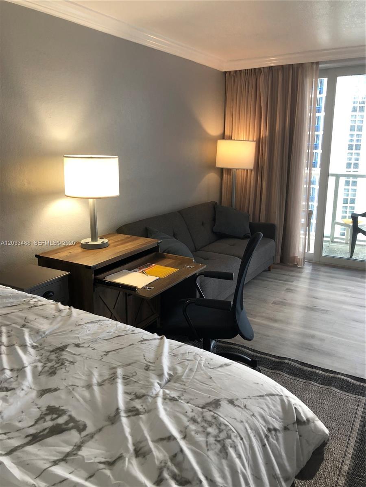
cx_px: 183
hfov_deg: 49.7
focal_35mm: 28
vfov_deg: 63.4
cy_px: 244
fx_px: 395
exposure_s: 1/40
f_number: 1.8
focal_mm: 3.99
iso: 25
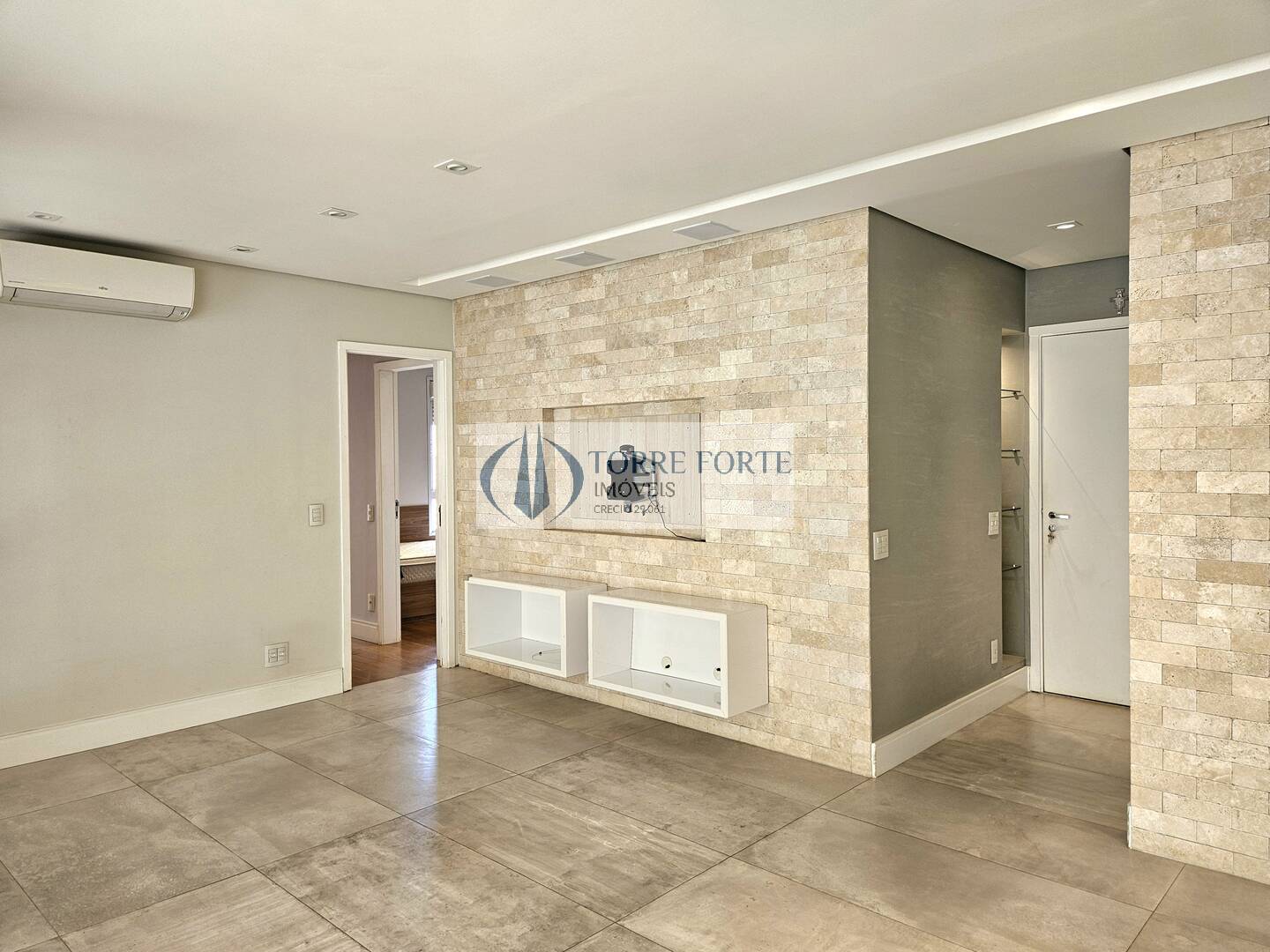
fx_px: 844
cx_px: 635
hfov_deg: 73.9
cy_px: 476
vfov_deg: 58.9
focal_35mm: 23
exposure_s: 1/120
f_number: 1.8
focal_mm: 5.4
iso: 100
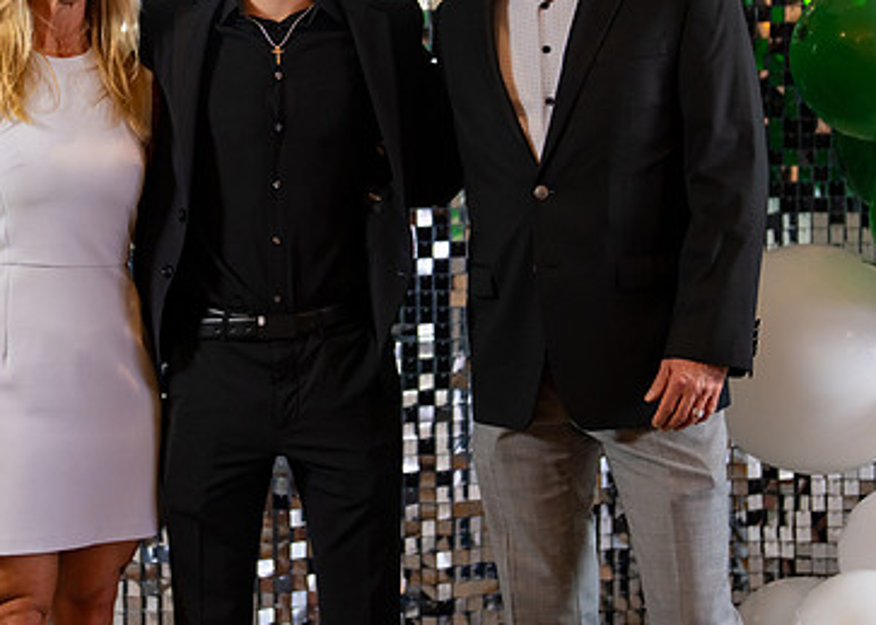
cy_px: 145
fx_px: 2139
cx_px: 292
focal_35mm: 86
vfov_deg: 16.5
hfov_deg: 23.0
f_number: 1.2
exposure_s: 1/320
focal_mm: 50
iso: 800
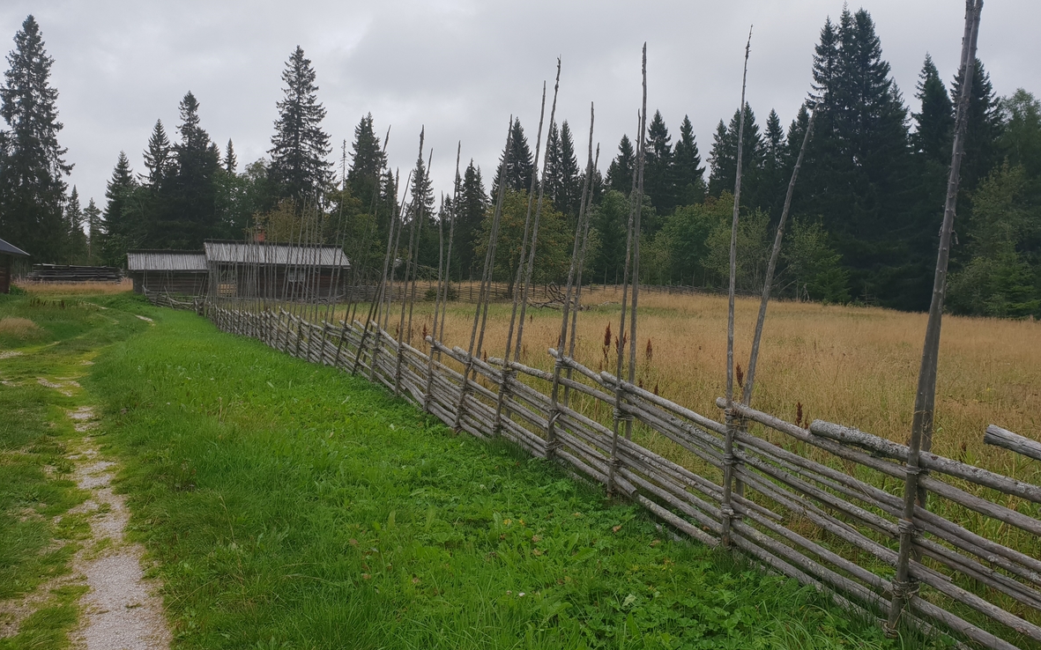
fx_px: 794
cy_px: 262
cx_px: 521
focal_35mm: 28
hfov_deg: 66.5
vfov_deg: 44.3
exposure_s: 1/788
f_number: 2.4
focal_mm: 4.3
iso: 50
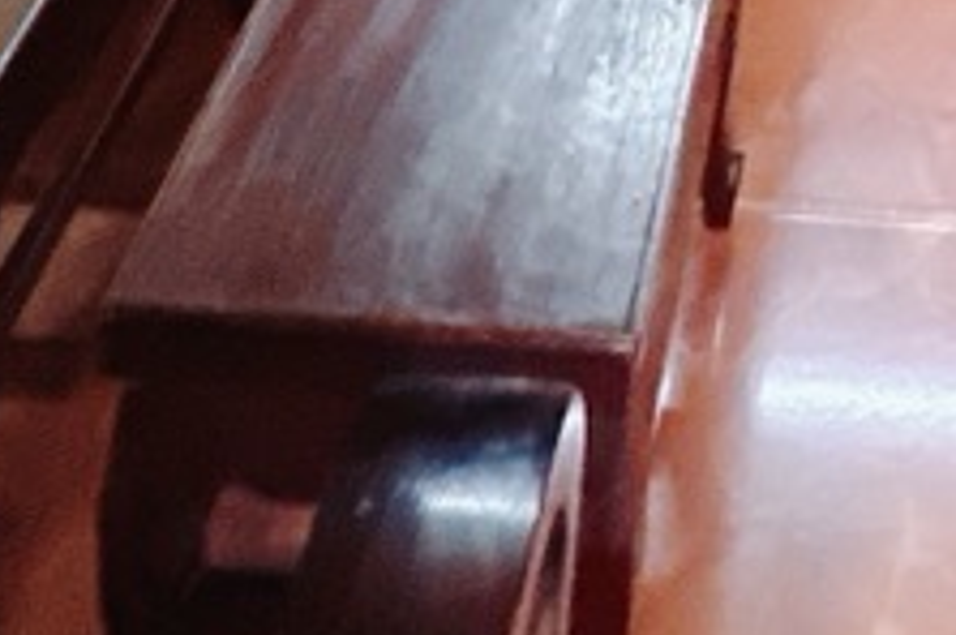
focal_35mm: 67
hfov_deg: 27.7
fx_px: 1777
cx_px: 1033
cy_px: -1527
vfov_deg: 9.9
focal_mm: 2.22
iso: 1000
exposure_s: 1/50
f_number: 2.2
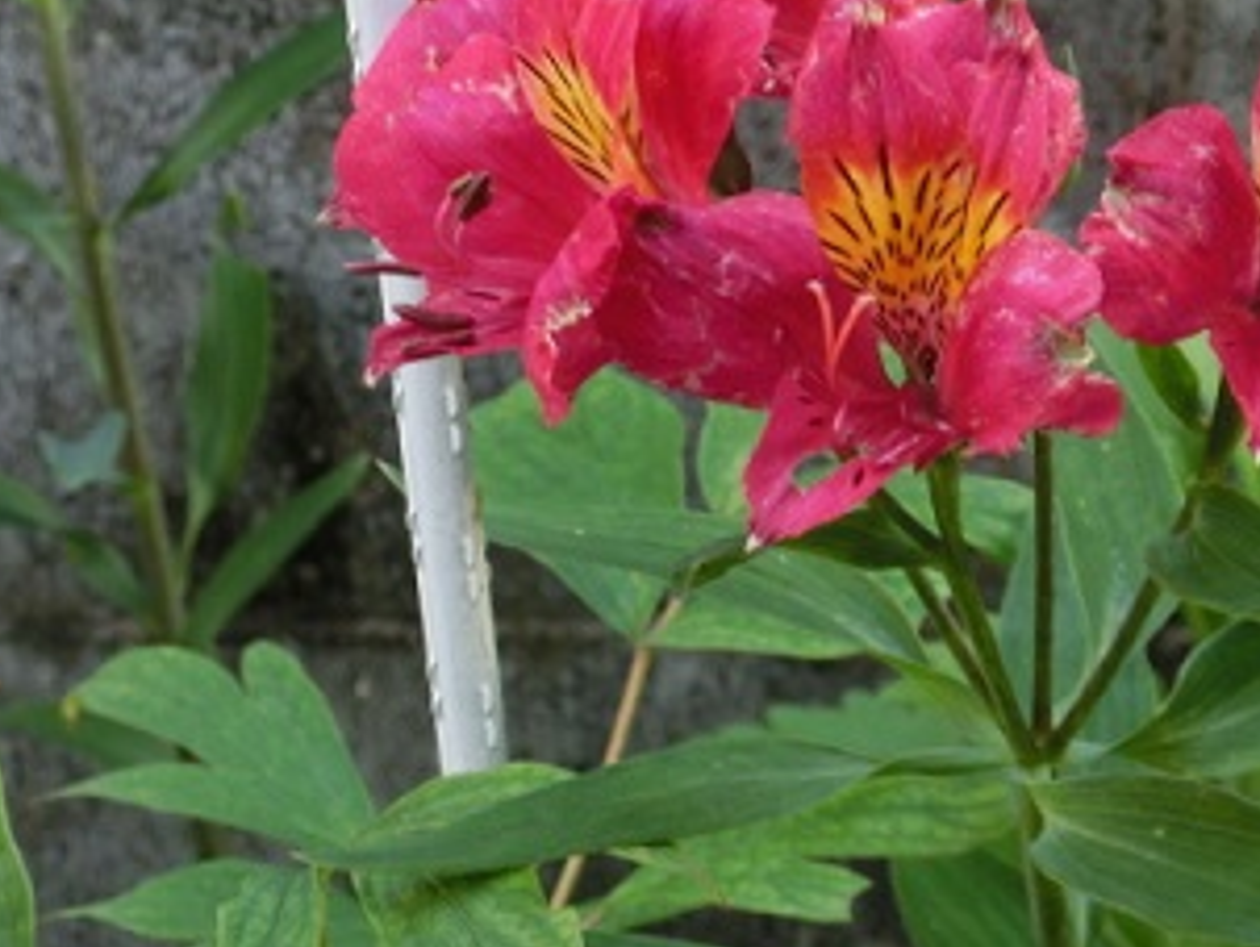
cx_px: 801
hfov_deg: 19.6
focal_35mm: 100
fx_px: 3643
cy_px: 163
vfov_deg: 14.7
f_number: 3.8
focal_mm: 10.5
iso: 250
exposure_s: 1/125
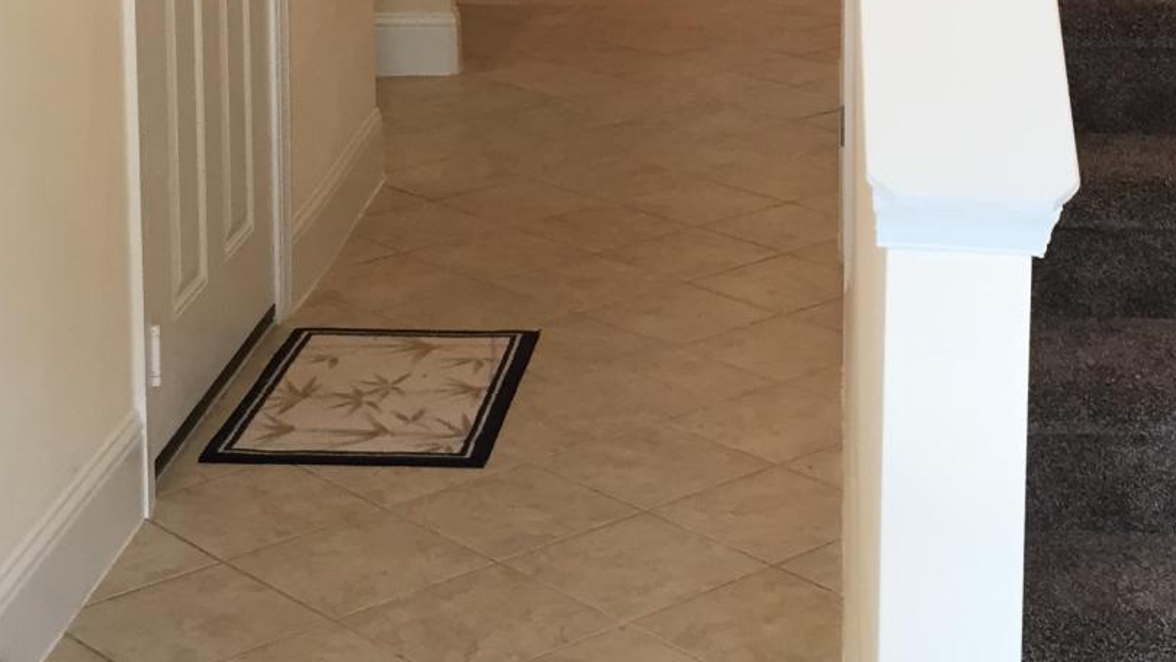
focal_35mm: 78
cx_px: 739
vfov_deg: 14.9
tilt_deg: -5.7
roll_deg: +1.3
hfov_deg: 27.1
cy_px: -163
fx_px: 2433
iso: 32
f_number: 2.2
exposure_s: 1/30
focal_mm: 4.15
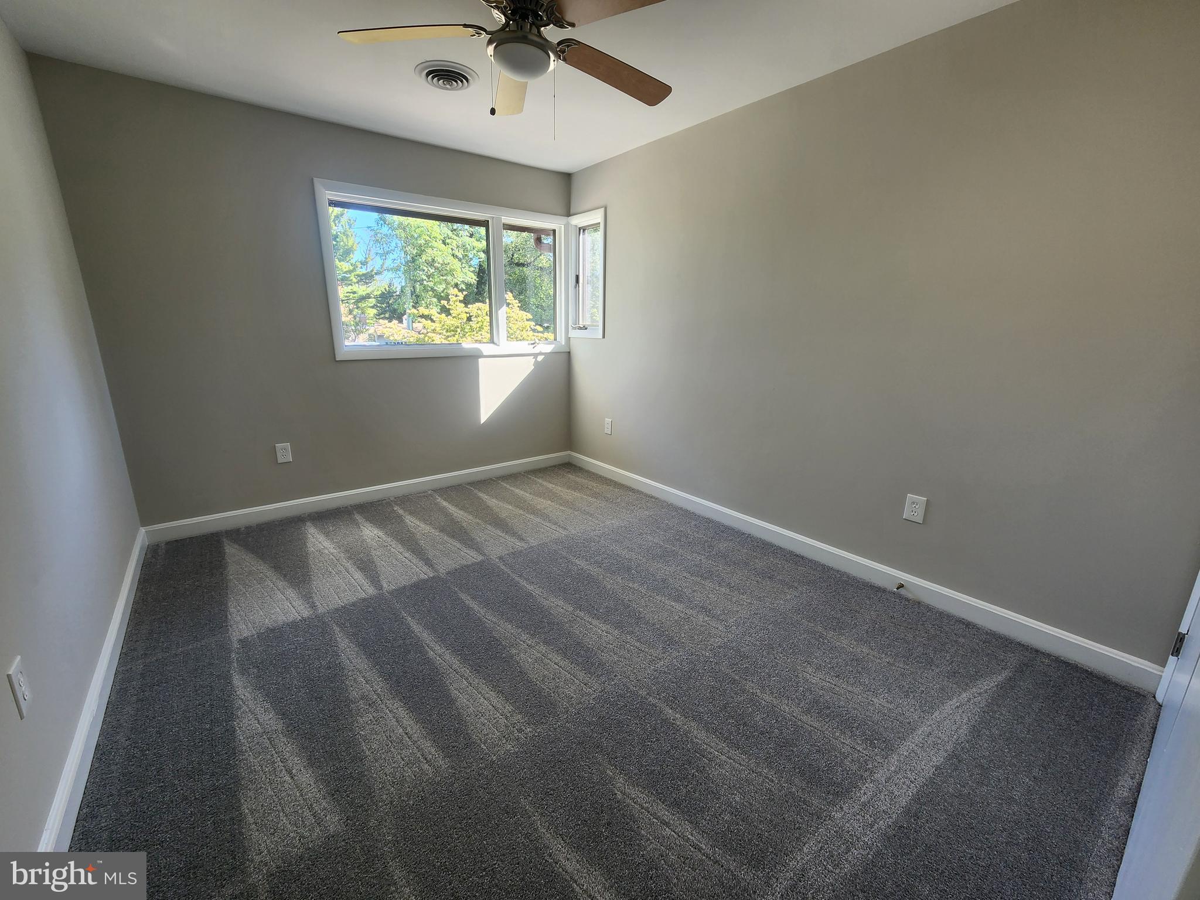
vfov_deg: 89.9
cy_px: 450
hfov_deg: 106.2
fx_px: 451
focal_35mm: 13
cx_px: 600
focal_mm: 2.2
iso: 50
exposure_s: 1/60
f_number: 2.2
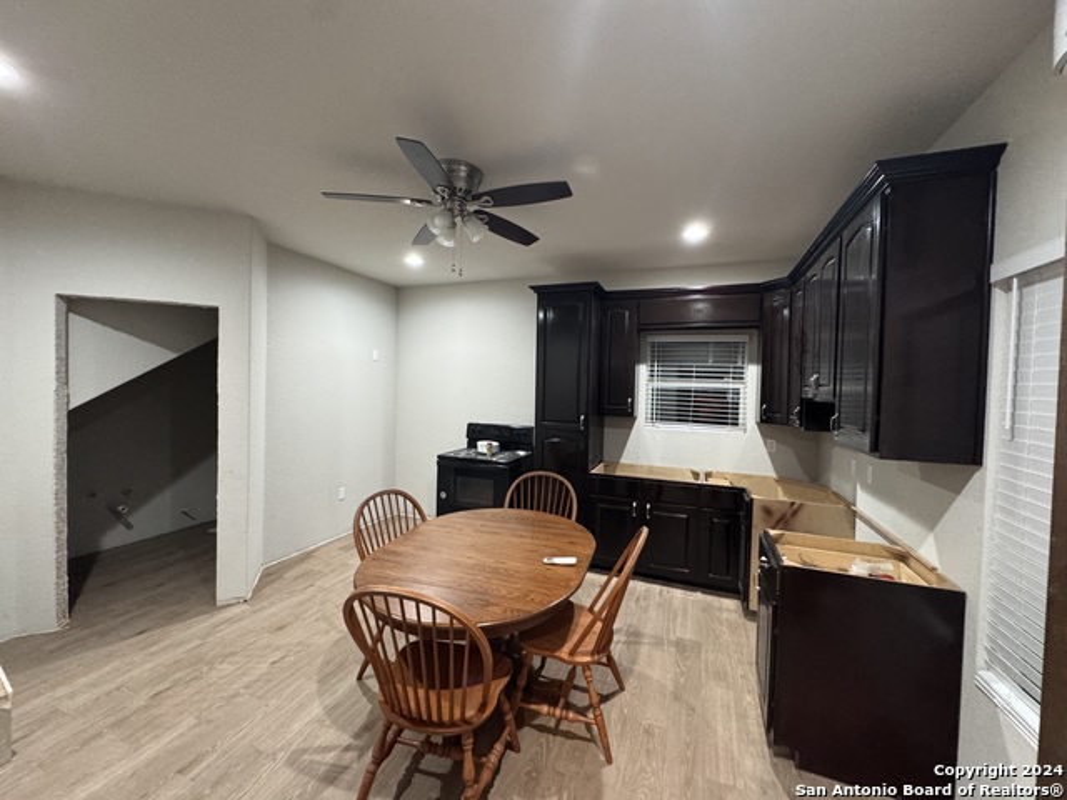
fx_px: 432
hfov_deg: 102.1
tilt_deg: -2.6
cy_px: 400
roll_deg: -1.4
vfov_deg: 85.7
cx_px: 534
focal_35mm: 14
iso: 500
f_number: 2.2
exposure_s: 1/60
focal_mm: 2.22
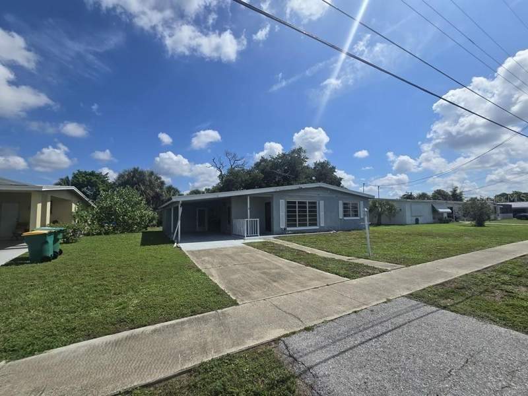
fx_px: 198
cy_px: 198
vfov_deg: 89.9
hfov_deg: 106.2
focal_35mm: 13
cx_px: 264
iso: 50
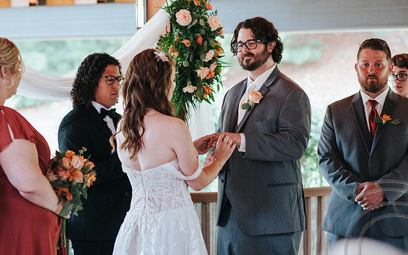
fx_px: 1524
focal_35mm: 137
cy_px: 128
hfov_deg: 15.3
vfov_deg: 9.6
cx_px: 205
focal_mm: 85
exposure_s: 1/250
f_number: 2.8
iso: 800
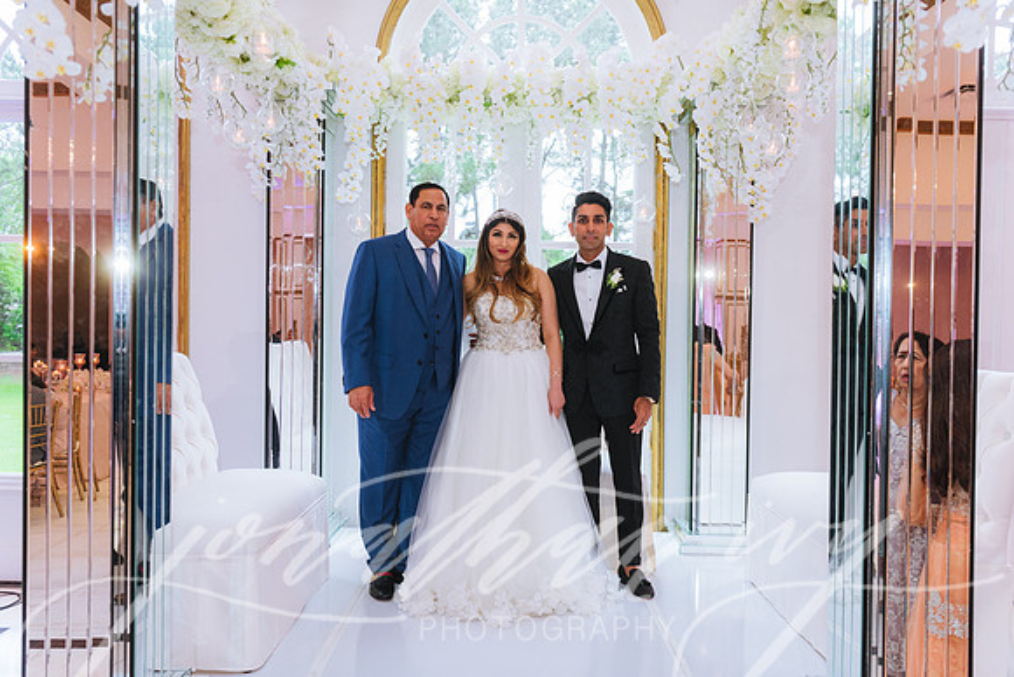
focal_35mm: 29
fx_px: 817
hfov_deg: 63.6
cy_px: 338
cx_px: 507
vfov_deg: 45.0
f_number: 2.8
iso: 800
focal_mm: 29
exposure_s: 1/200
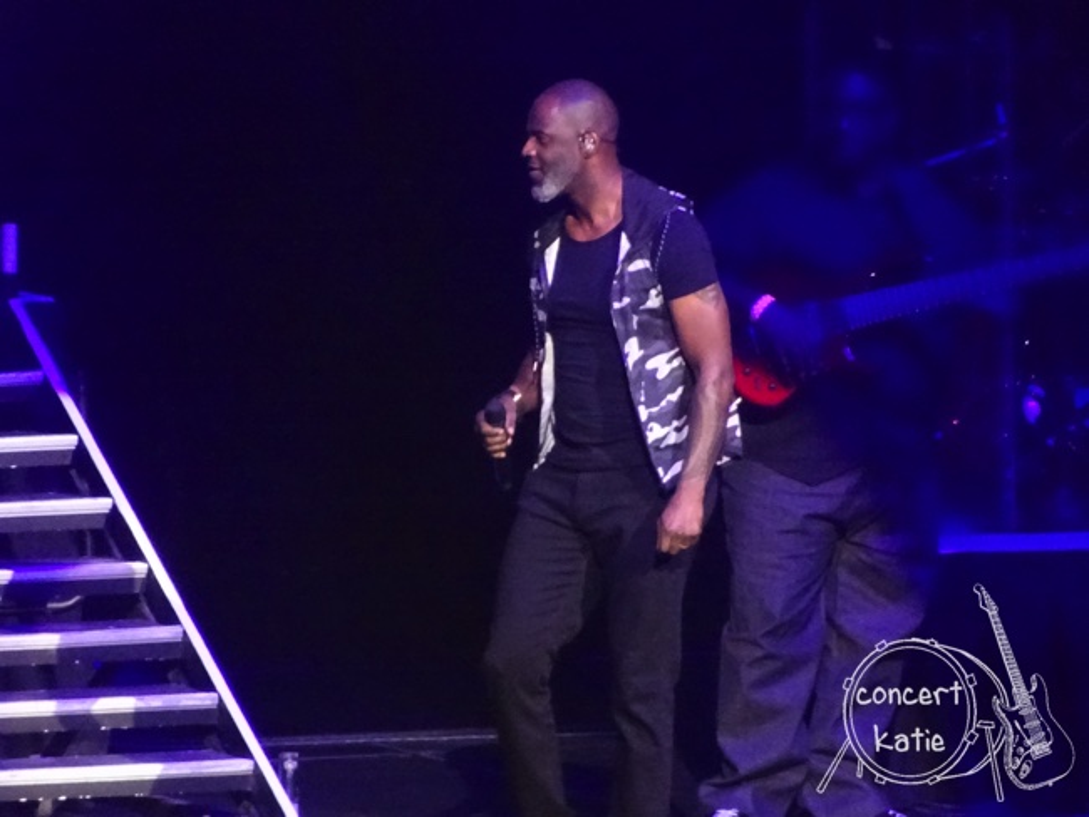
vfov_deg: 2.1
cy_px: 408
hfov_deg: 2.8
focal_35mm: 720
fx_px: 22659
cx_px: 544
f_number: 6.4
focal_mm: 123
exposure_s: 1/100
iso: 3200
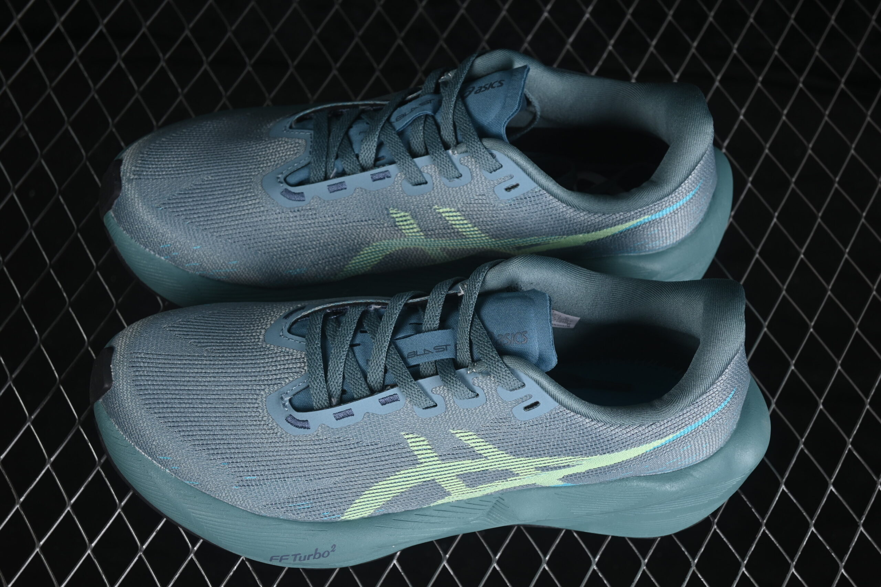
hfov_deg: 27.0
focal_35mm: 75
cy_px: 294
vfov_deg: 18.2
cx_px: 440
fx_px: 1835
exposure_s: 1/60
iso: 160
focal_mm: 50
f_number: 6.3
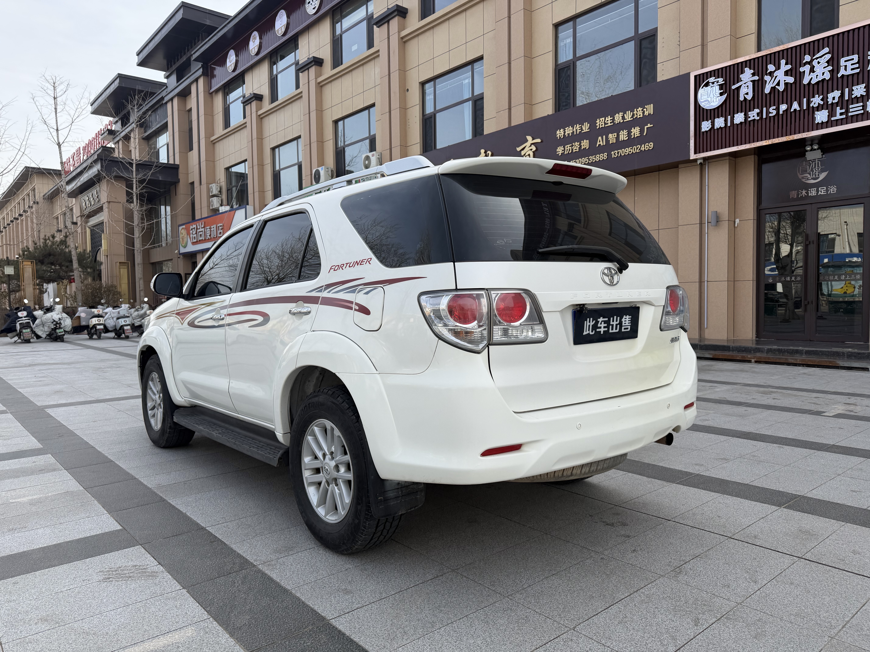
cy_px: 326
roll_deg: +0.8
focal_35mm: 24
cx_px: 435
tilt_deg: -2.7
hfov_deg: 71.6
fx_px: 603
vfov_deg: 56.8
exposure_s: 1/2299
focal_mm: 6.76
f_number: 1.78
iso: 80
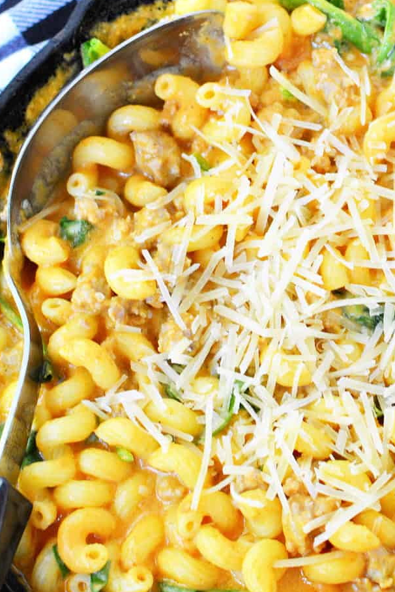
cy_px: 201
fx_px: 1711
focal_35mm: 104
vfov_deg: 19.6
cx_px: 309
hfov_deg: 13.1
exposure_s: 1/60
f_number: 4
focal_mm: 35
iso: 800
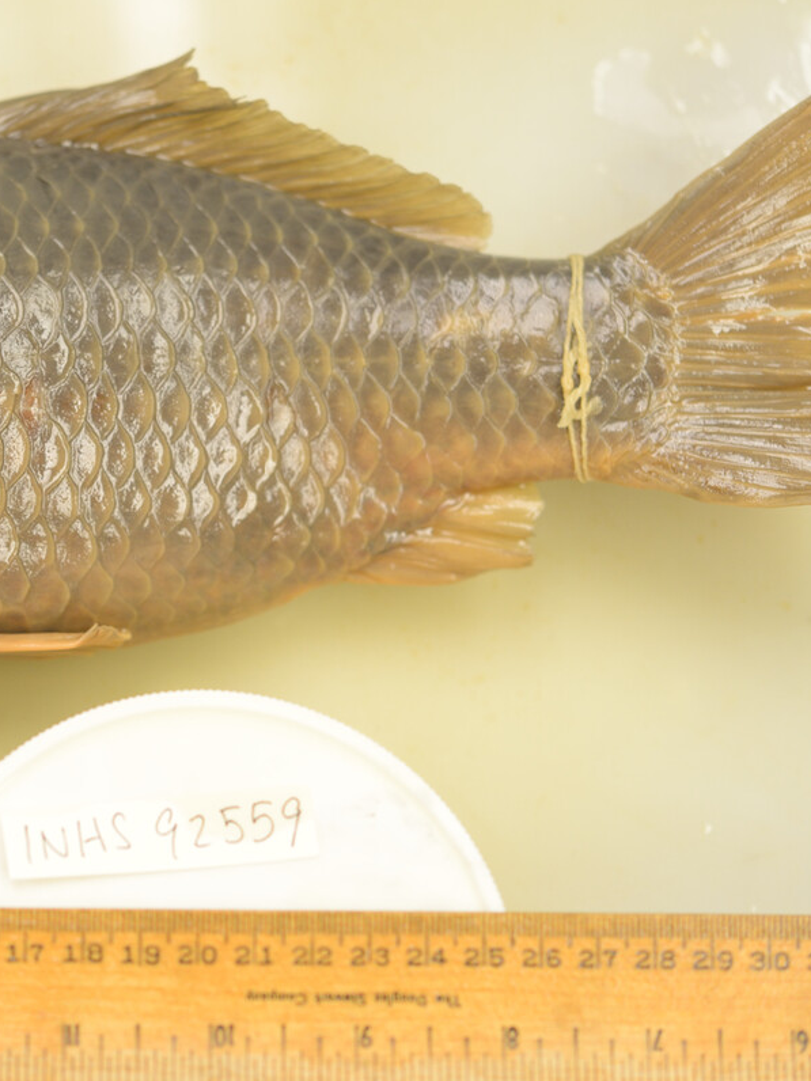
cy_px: 538
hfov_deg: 16.9
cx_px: 200
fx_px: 2718
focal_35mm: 87
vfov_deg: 22.5
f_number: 3.2
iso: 800
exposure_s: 1/160
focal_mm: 60
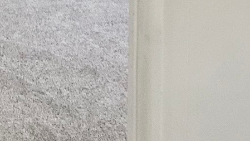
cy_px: -118
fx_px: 955
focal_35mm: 144
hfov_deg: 14.4
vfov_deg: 8.1
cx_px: -54
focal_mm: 3
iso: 64
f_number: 1.8
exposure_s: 1/60
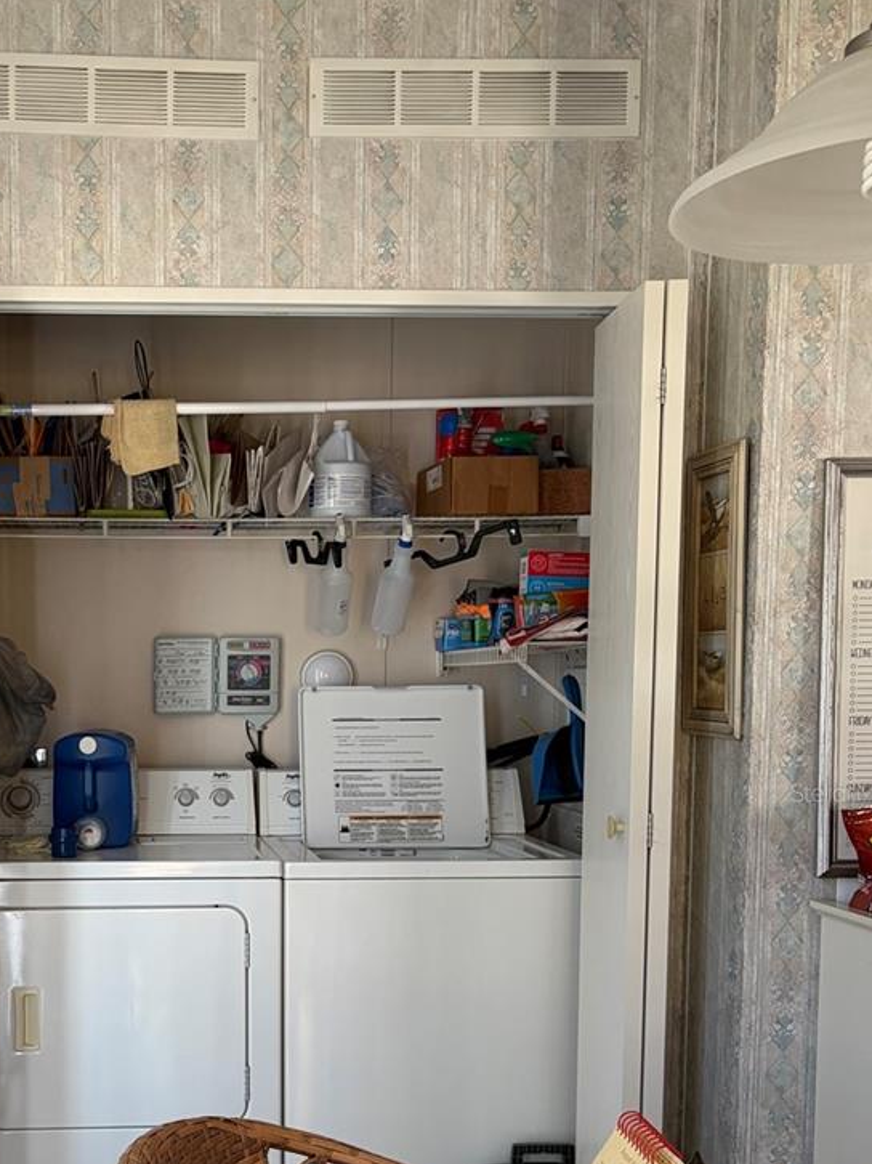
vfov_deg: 43.2
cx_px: 183
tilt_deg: -4.5
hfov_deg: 32.7
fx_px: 1445
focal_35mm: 43
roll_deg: +1.2
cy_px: 792
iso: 160
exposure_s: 1/60
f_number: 1.6
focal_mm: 5.96
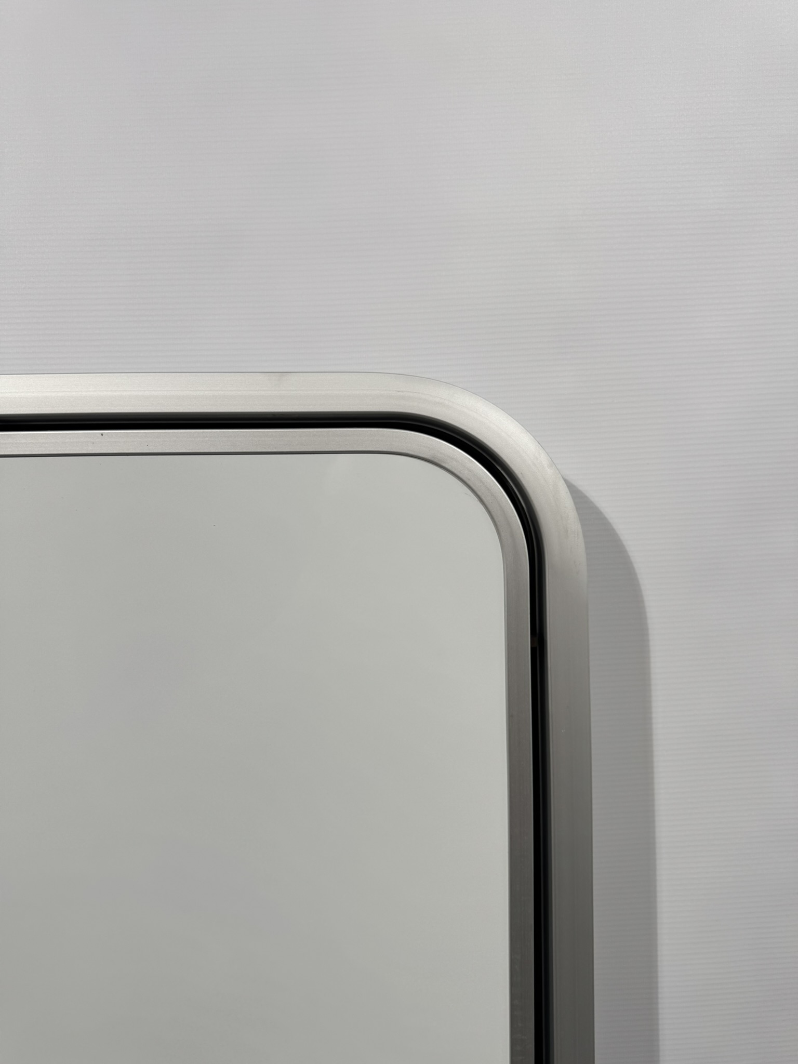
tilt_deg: -1.9
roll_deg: +1.3
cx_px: 399
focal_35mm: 24
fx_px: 738
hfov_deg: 56.8
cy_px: 532
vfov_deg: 71.6
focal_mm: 6.76
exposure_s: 1/404
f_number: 1.78
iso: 80
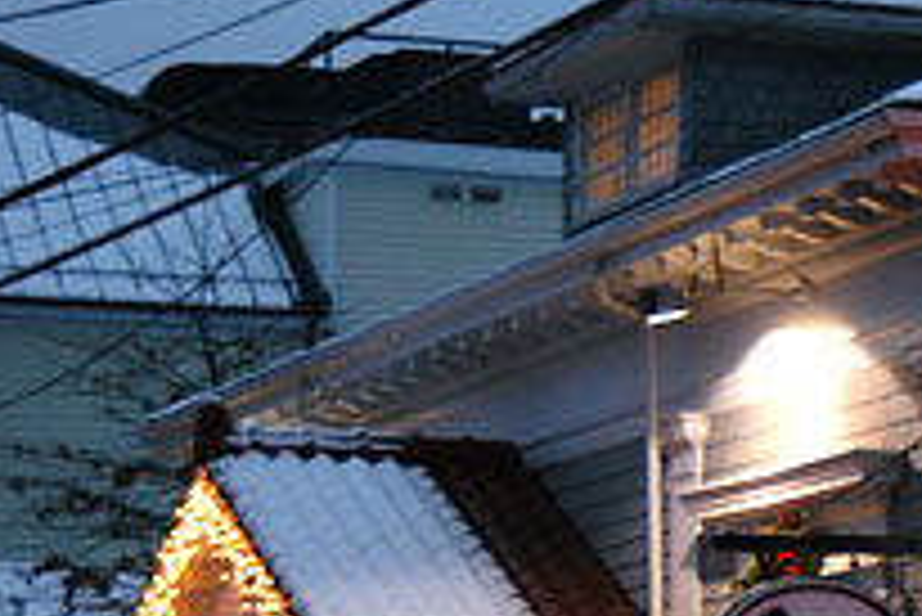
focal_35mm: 212
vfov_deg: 6.5
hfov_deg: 9.5
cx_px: 1291
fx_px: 5433
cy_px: 661
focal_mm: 50
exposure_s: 1/15
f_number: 5
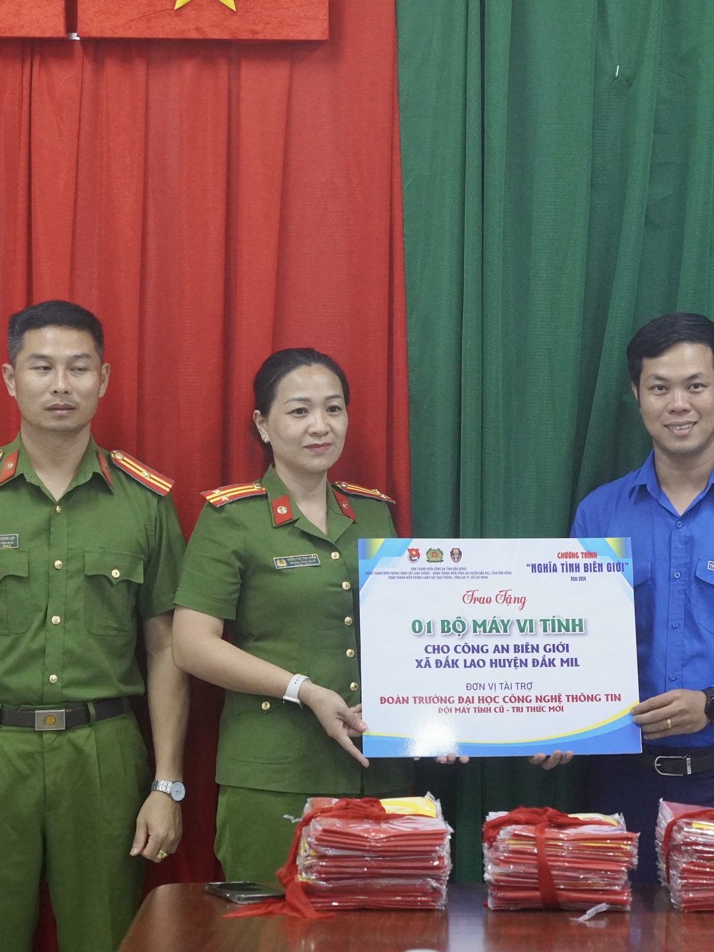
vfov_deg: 19.6
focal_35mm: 100
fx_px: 2749
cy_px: 478
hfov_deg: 14.7
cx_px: 532
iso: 3200
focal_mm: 46
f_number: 4
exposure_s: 1/160
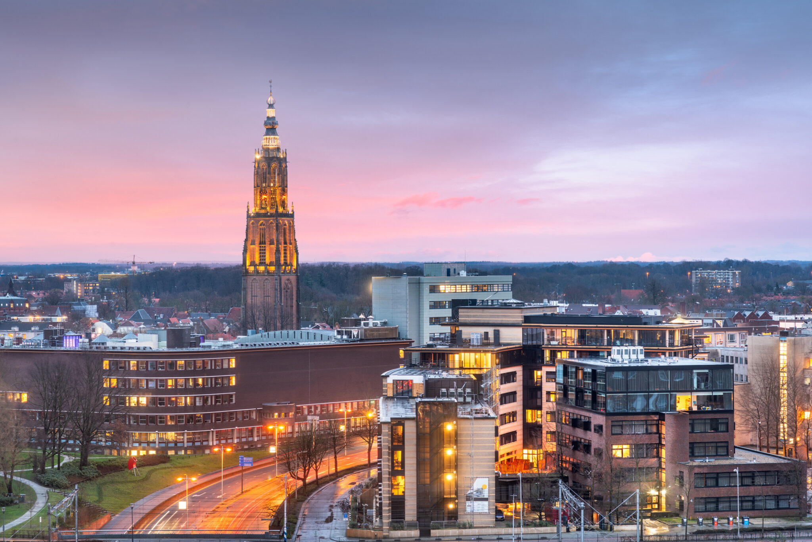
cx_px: 406
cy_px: 271
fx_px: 1917
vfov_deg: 16.1
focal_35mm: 85
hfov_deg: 23.9
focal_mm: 85
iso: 64
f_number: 8
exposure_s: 15
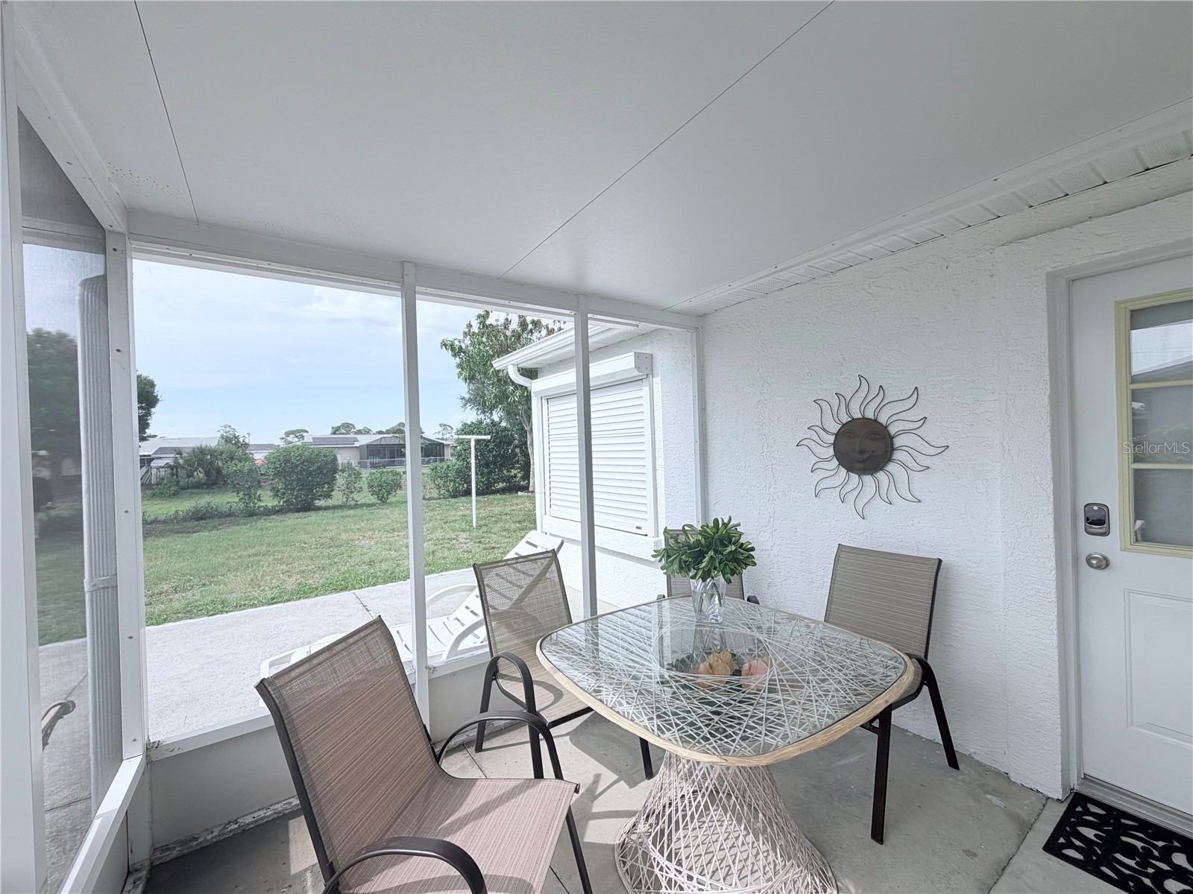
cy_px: 447
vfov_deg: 85.7
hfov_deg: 102.1
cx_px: 596
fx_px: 482
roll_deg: +1.2
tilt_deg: +0.0
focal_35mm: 14
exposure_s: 1/770
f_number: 2.2
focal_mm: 2.22
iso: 32
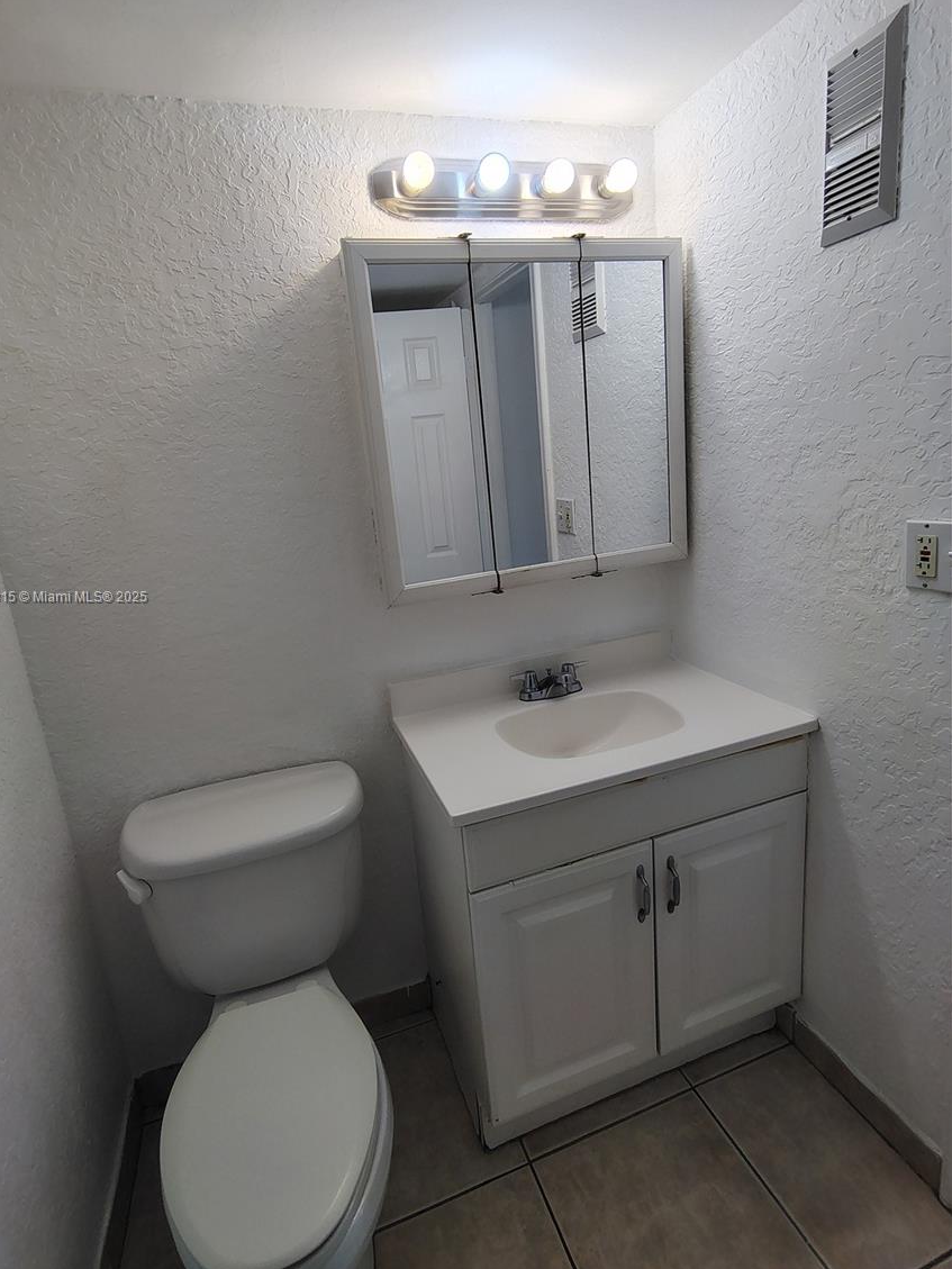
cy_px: 598
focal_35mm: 17
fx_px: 623
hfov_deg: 74.7
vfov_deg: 90.9
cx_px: 447
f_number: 2.2
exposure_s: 1/120
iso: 197
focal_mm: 2.13
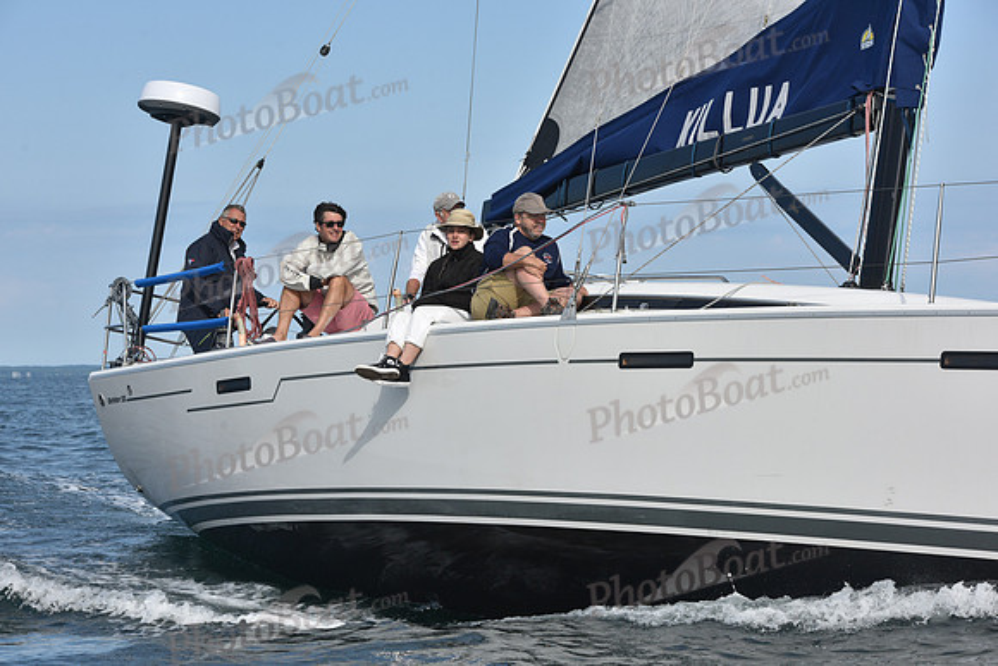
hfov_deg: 19.5
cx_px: 499
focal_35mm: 105
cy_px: 333
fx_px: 2911
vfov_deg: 13.0
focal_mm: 105
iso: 320
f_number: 10
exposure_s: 1/1000
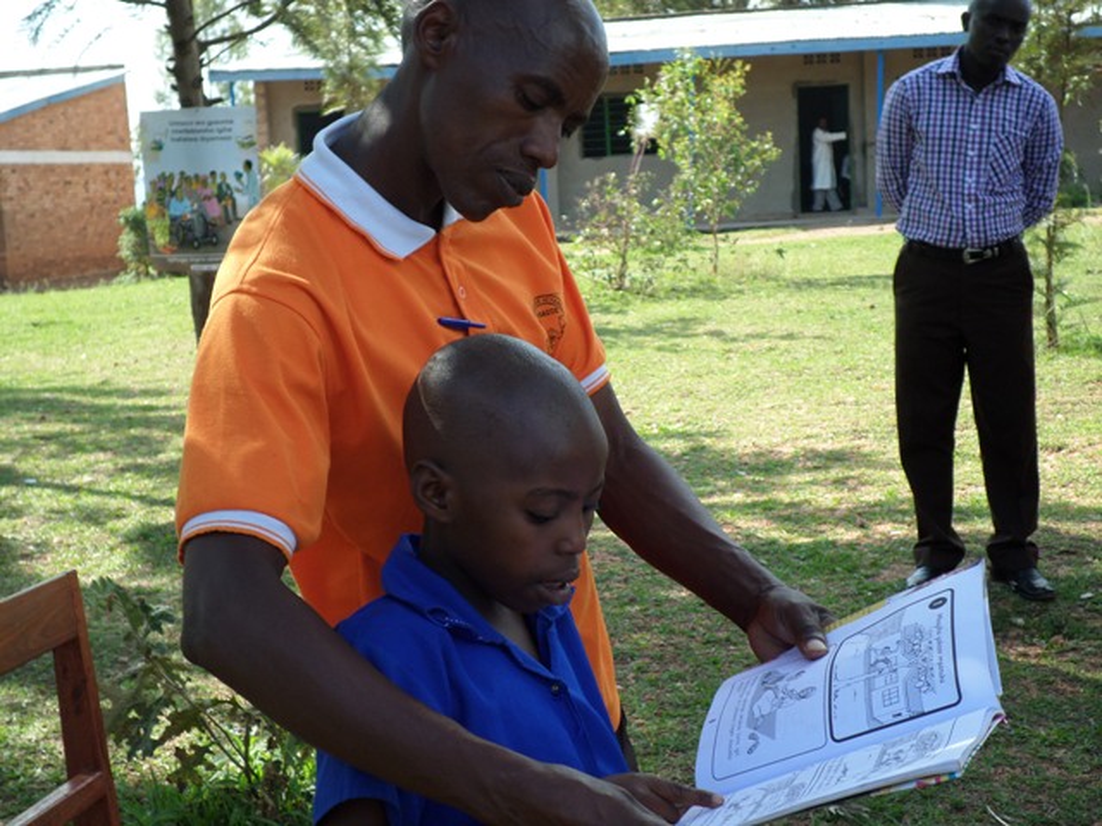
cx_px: 551
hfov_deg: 35.5
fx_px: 1719
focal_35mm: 54
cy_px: 413
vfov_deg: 27.0
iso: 80
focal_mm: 9.7
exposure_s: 1/250
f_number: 3.6
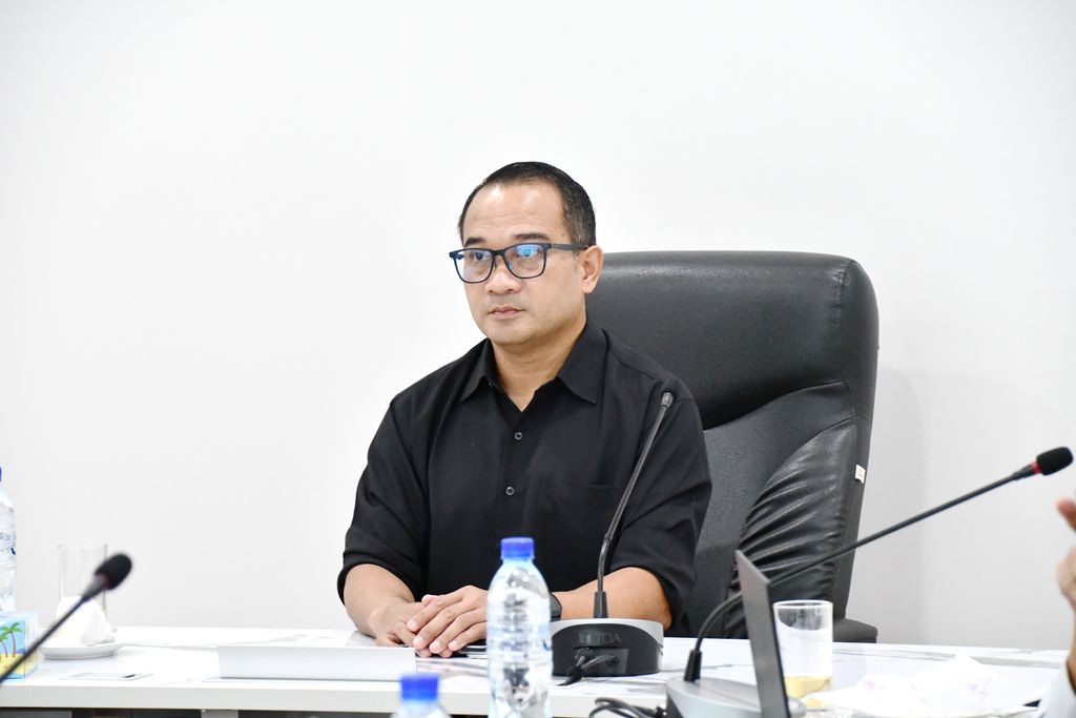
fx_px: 4484
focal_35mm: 150
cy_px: 359
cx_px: 538
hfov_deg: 13.7
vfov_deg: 9.2
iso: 5000
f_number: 5.6
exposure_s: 1/125
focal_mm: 100
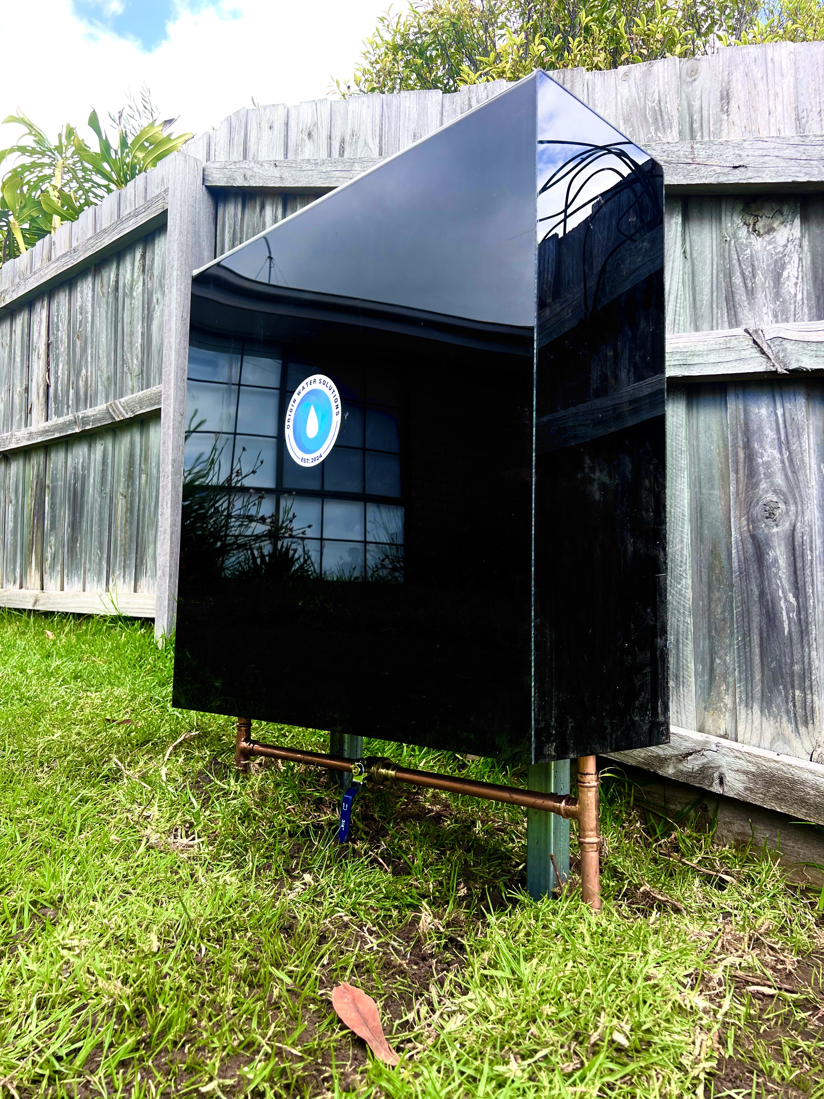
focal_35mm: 26
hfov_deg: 53.1
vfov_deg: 67.3
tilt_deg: +5.8
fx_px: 825
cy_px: 550
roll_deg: +0.4
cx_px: 412
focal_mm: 5.7
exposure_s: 1/466
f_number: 1.5
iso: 50
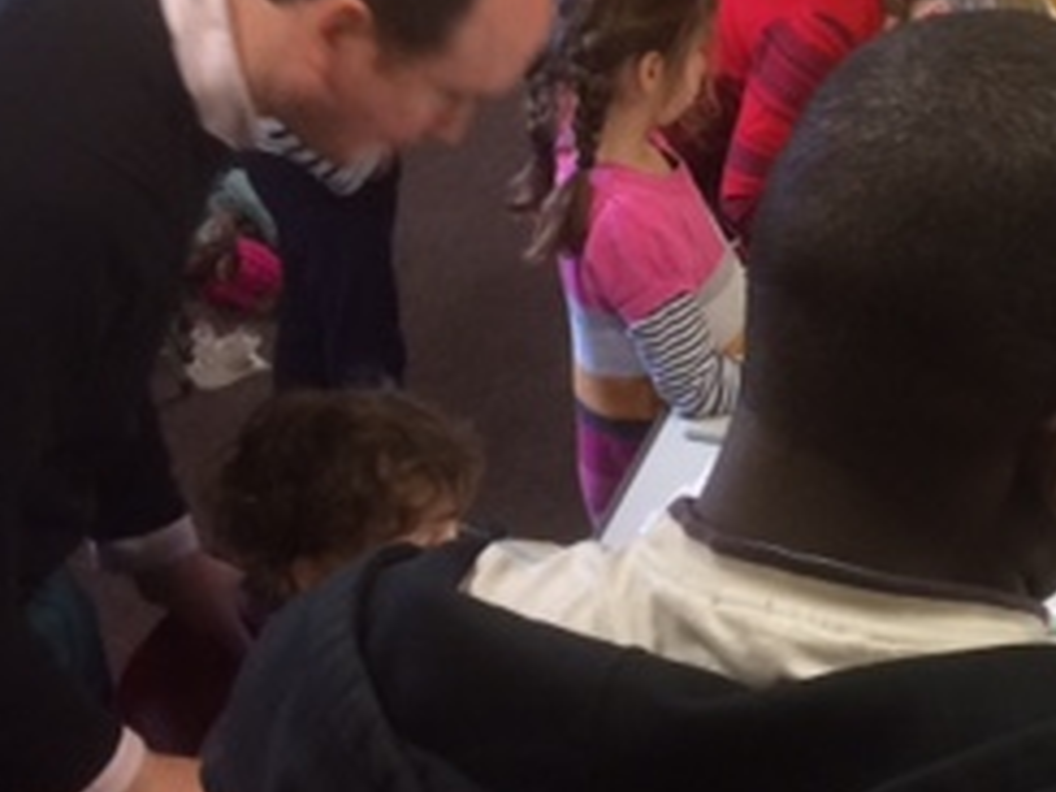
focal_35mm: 76
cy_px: 121
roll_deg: +2.5
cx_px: 1277
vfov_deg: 19.1
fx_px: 2318
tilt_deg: -22.4
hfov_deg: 23.4
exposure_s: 1/30
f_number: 2.2
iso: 125
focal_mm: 4.15
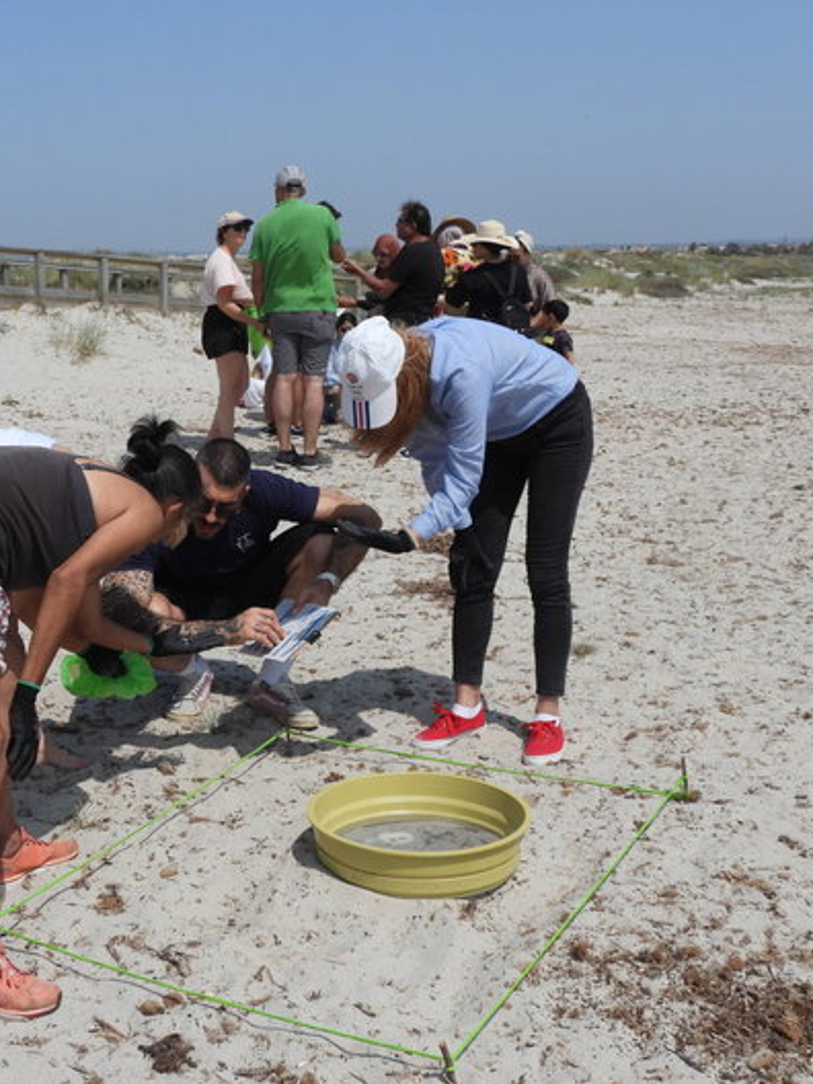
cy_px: 534
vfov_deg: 42.1
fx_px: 1409
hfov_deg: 32.0
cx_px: 300
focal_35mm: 45
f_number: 4.5
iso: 100
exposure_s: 1/1600
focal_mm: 5.9
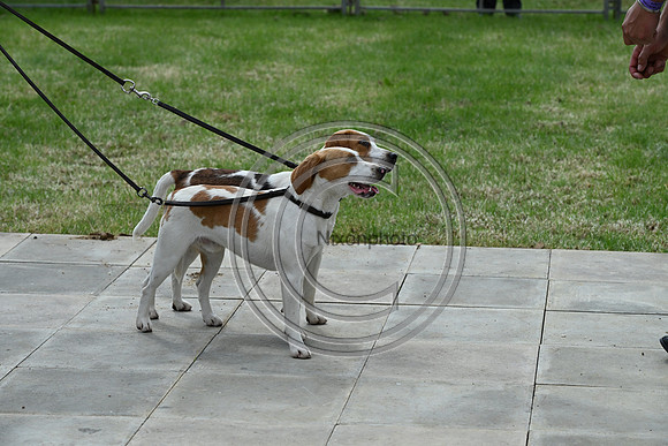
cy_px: 223
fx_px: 2079
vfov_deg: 12.2
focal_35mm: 112
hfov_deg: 18.3
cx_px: 334
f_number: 7.1
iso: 560
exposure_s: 1/1250
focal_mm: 112
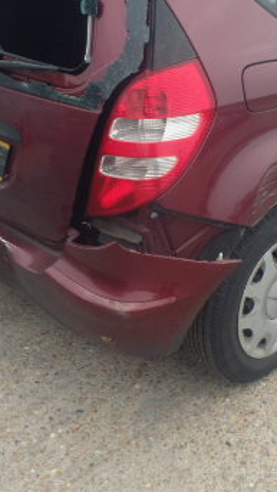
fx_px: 744
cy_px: 178
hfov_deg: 20.9
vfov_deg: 36.4
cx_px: 212
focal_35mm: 57
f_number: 3.9
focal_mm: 5
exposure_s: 1/320
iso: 200
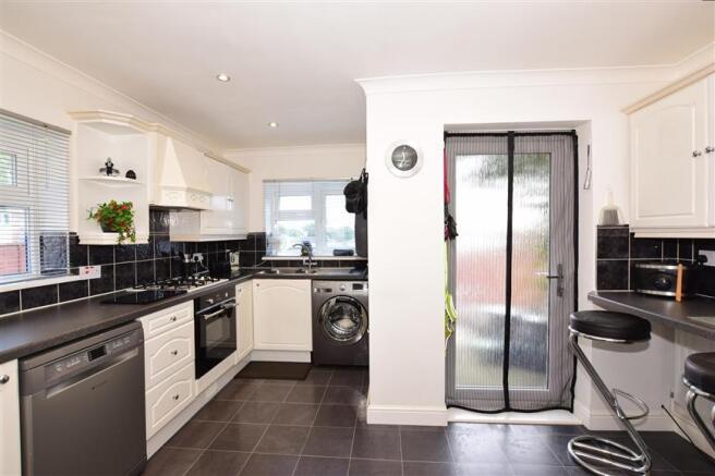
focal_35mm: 15
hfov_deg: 100.4
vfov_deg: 77.3
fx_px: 298
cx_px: 358
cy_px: 238
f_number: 5.6
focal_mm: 10
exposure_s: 1/50
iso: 400
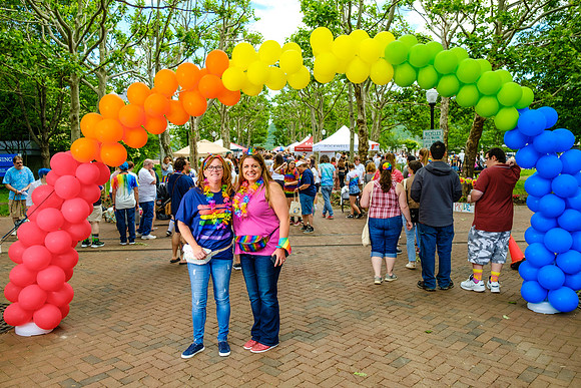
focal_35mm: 29
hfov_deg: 64.2
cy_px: 190
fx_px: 463
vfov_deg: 45.4
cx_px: 286
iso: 400
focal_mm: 17.6
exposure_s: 1/1250
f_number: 2.8
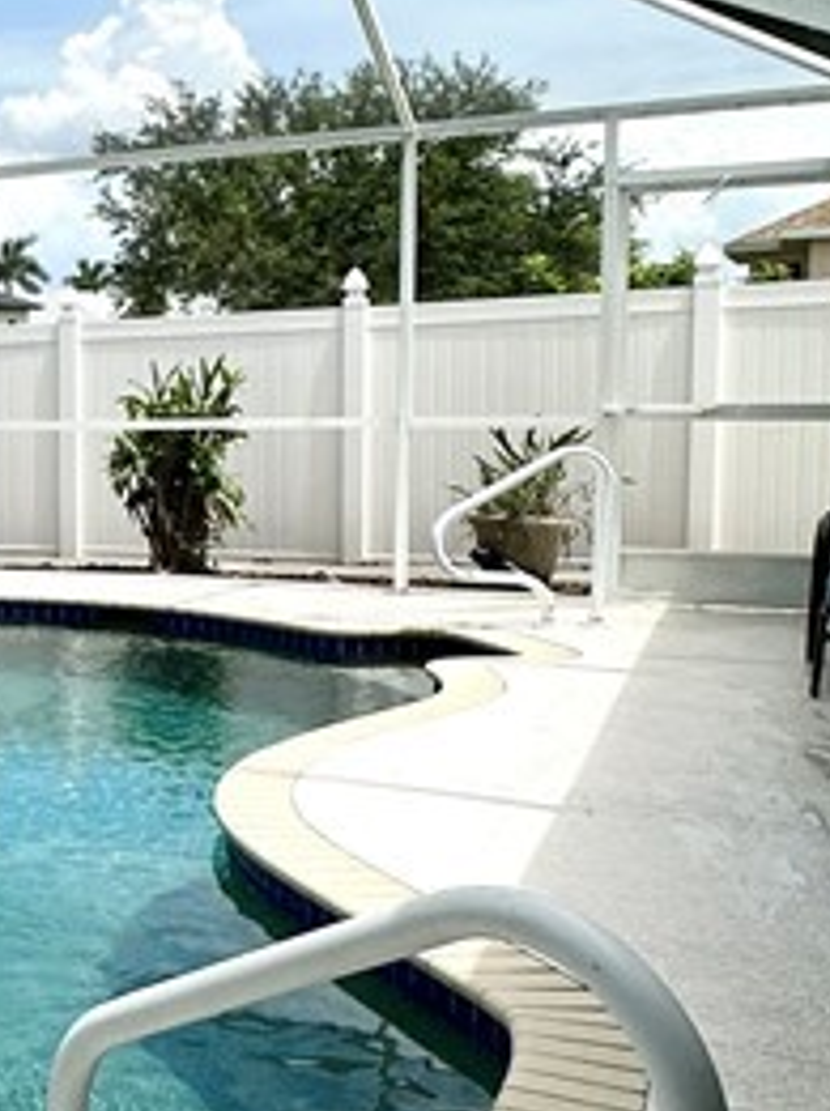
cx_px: -575
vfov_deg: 35.0
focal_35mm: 55
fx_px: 1763
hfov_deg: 20.5
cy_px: 511
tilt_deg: -4.6
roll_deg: +0.6
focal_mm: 2.22
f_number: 2.2
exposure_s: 1/1289
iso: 40
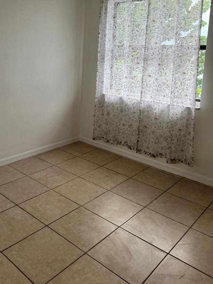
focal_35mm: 32
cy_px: 98
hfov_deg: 43.7
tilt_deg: -7.5
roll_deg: -1.4
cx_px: 77
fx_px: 263
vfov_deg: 55.8
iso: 125
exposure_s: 1/60
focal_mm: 6.76
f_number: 1.78
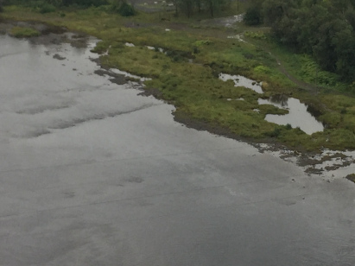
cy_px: 86
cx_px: 256
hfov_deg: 17.3
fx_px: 1159
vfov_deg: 13.1
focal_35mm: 113
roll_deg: -0.5
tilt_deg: -13.2
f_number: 2.2
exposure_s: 1/237
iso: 32
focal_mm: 4.15
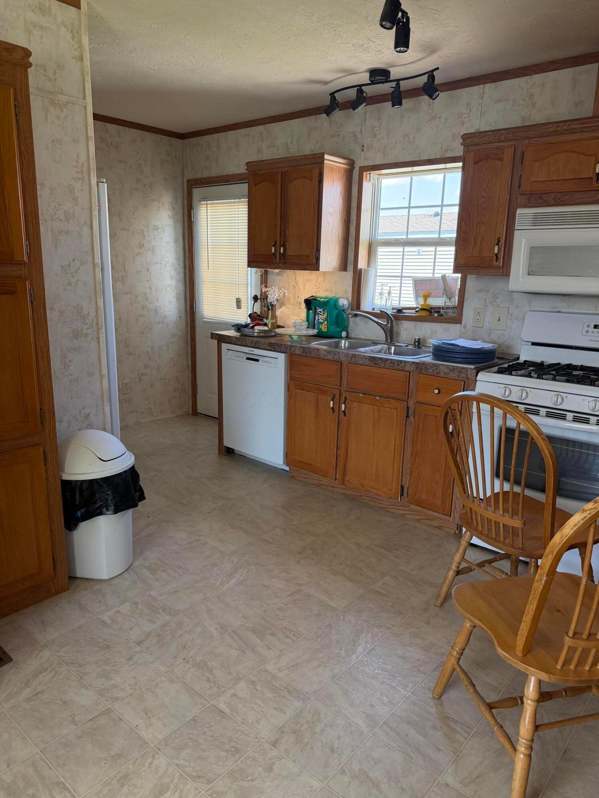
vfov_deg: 71.6
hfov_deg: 56.8
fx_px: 554
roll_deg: -2.5
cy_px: 399
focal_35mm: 24
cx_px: 300
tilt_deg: -13.9
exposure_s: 1/169
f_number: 1.78
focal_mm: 6.76
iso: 200
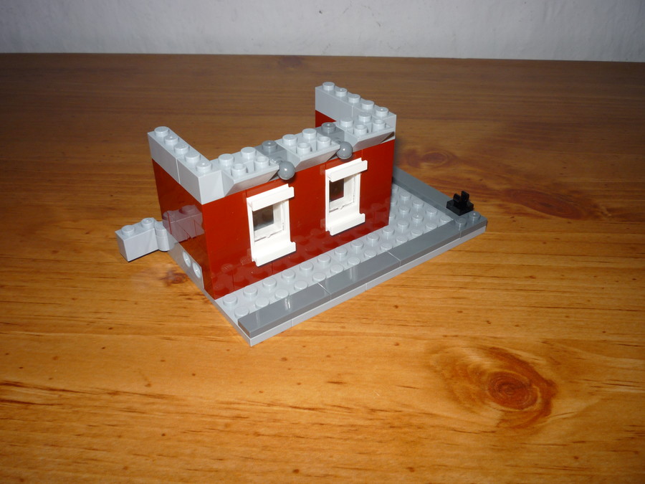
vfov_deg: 44.2
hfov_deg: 56.8
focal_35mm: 32
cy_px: 242
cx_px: 322
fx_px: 596
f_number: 4
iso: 100
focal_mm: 5.2
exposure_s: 1/30
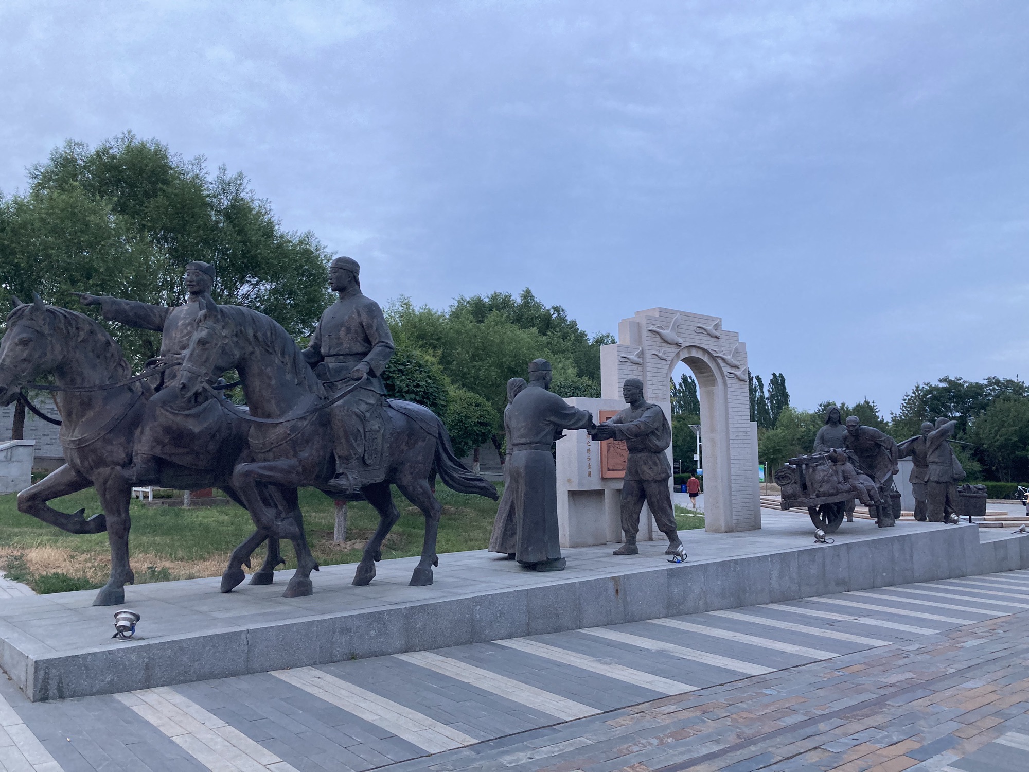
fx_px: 832
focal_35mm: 28
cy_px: 386
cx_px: 514
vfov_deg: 49.7
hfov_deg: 63.4
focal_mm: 3.99
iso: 100
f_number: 1.8
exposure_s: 1/60
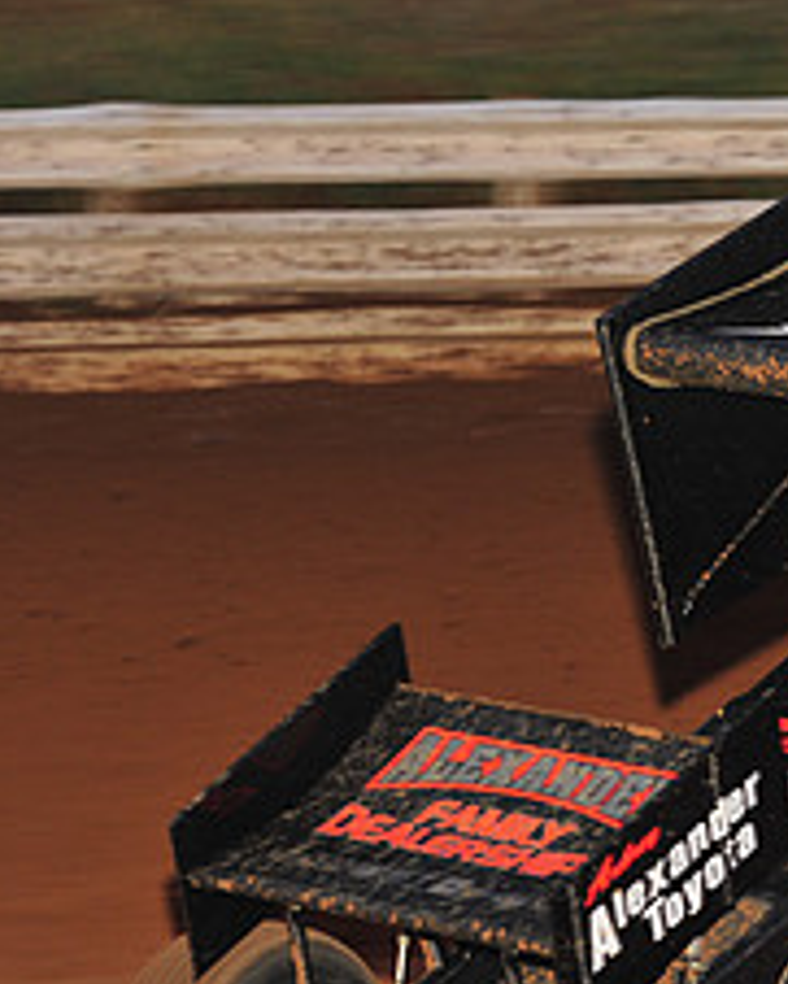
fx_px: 8769
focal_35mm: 301
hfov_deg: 5.1
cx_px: 1036
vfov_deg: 6.4
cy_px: 623
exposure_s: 1/320
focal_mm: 125
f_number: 6.3
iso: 800
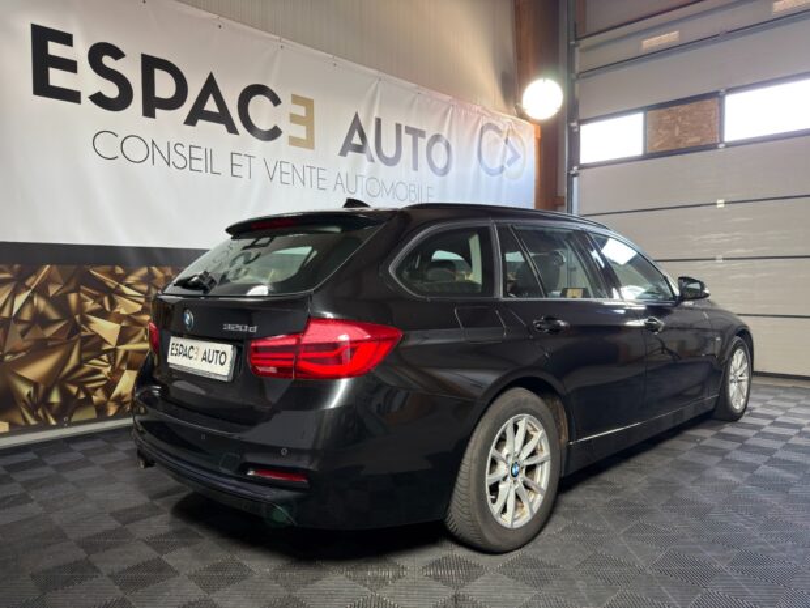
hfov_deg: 71.6
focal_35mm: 24
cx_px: 405
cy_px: 304
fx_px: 562
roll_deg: +0.5
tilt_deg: -2.1
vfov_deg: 56.8
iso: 200
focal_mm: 6.76
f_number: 1.78
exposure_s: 1/50
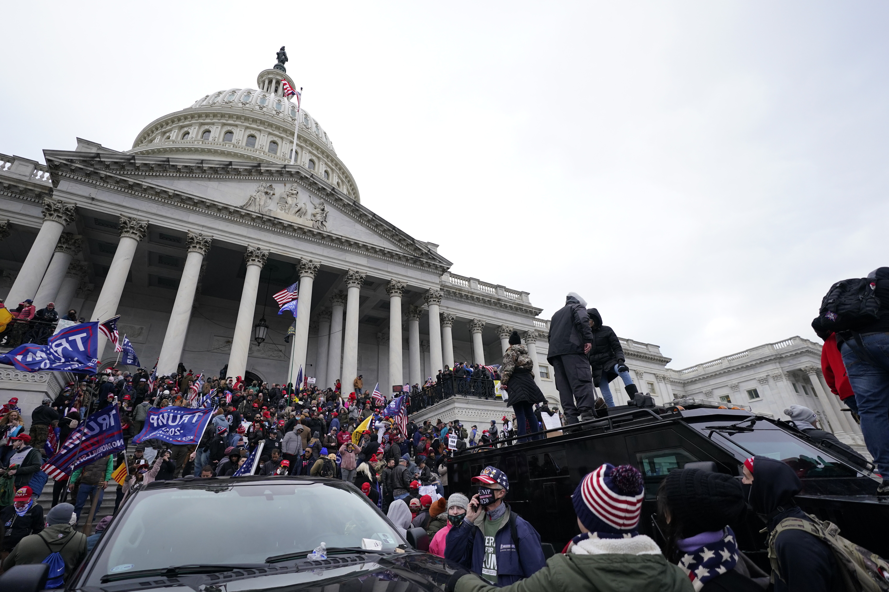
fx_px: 420
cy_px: 296
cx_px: 444
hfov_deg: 93.3
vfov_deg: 70.4
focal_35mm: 17
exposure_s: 1/2500
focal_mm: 17
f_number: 2.8
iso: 1600
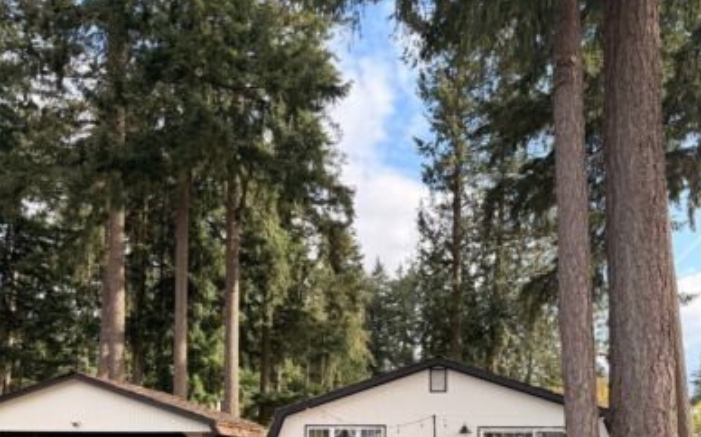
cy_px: 400
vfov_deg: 34.1
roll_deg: -0.6
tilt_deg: +5.2
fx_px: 668
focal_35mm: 35
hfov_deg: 55.3
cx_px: 360
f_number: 1.78
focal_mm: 6.76
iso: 100
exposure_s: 1/1122
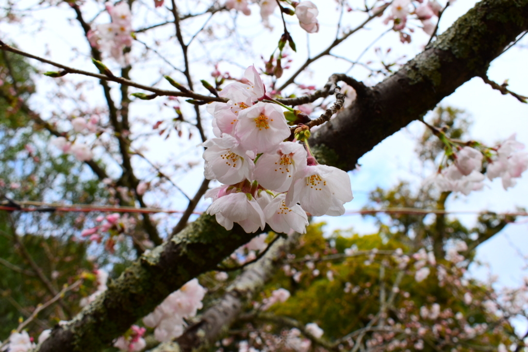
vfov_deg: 36.9
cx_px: 264
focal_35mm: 36
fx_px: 528
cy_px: 176
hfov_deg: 53.1
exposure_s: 1/320
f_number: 9
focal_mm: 24
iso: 200
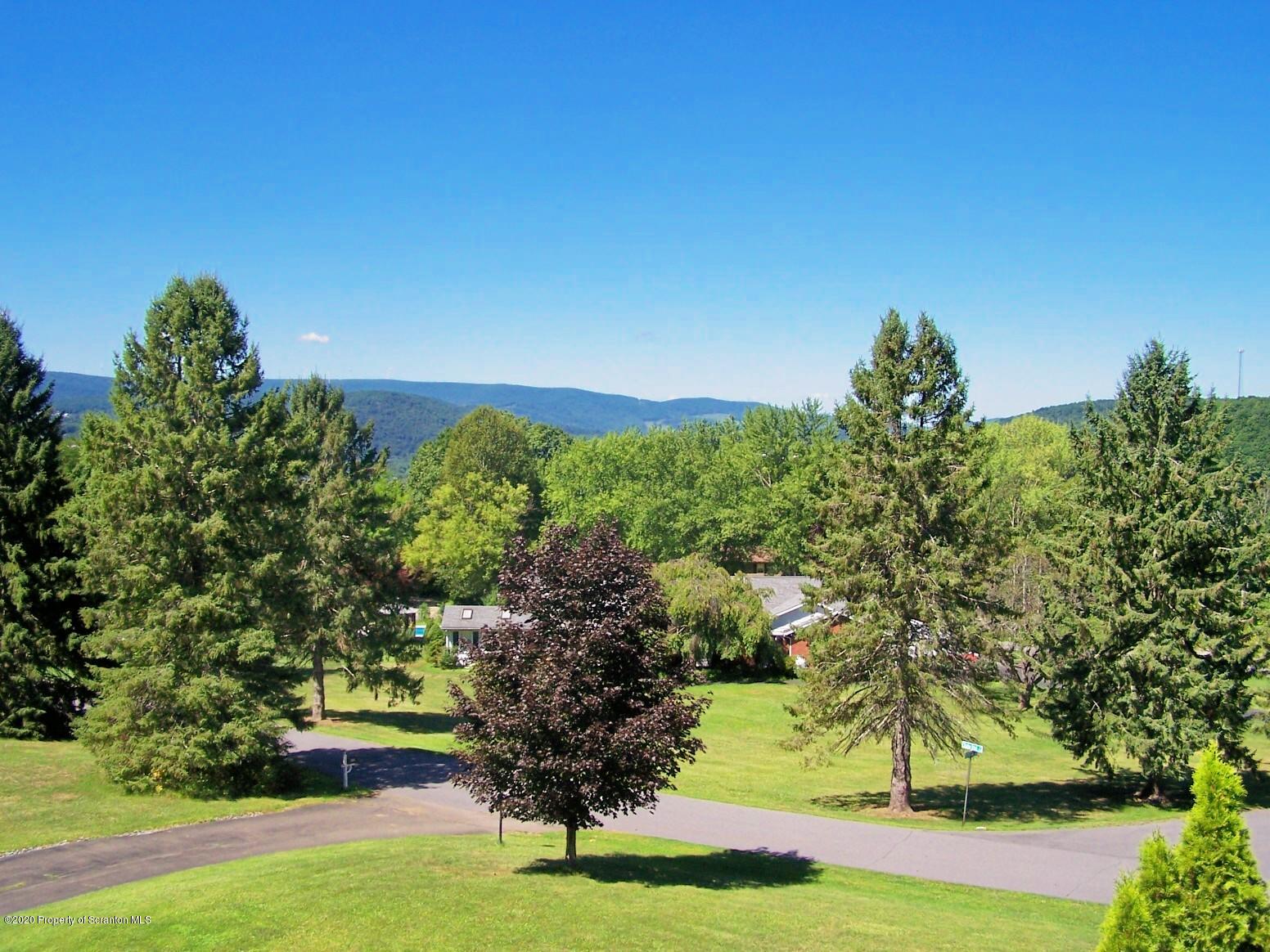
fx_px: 1468
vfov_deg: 36.0
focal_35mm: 40
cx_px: 635
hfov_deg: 46.8
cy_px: 476
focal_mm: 6.7
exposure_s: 1/1000
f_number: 2.8
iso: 80
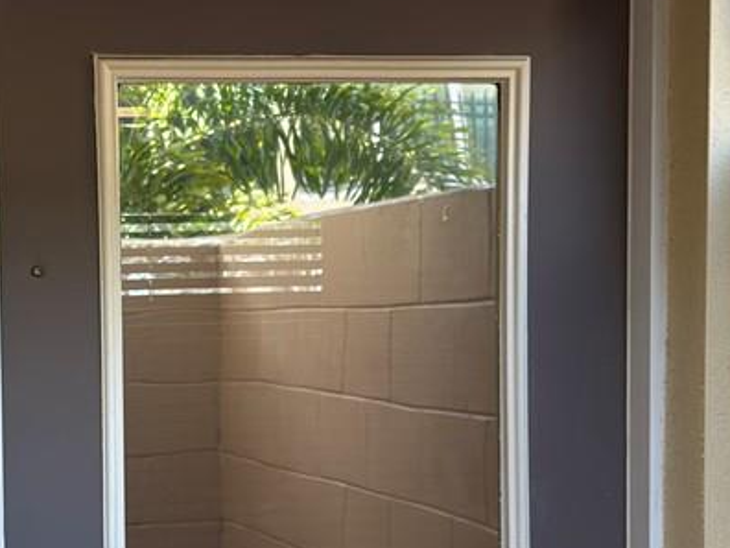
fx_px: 2046
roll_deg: +2.0
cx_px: 144
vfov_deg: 15.1
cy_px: 458
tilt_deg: -5.2
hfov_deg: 20.0
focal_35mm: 97
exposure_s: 1/228
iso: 64
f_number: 1.78
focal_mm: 6.76
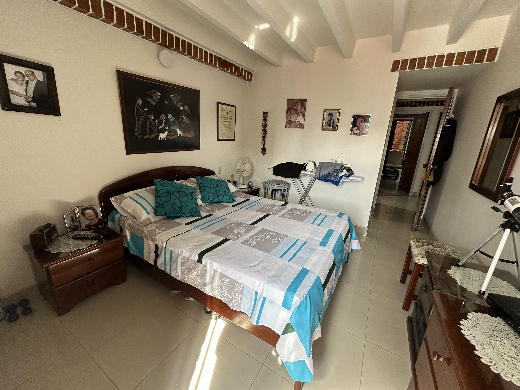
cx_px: 260
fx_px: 210
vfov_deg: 85.7
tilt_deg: -15.5
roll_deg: -2.7
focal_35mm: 14
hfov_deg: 102.1
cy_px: 195
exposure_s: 1/99
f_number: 2.2
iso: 125
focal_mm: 2.22
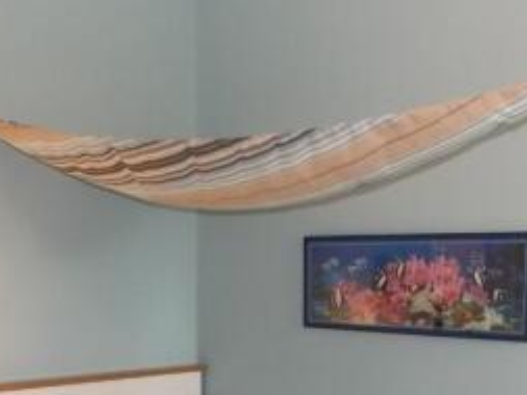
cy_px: 404
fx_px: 807
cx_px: 322
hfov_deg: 36.0
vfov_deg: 26.0
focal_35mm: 53
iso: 250
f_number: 3.1
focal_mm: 4
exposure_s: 1/30
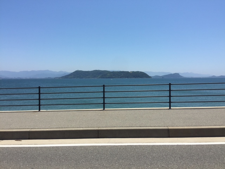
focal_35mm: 29
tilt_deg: +0.7
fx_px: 188
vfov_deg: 48.2
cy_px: 84
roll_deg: -1.3
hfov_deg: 61.7
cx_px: 112
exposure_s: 1/2825
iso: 32
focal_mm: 4.15
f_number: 2.2
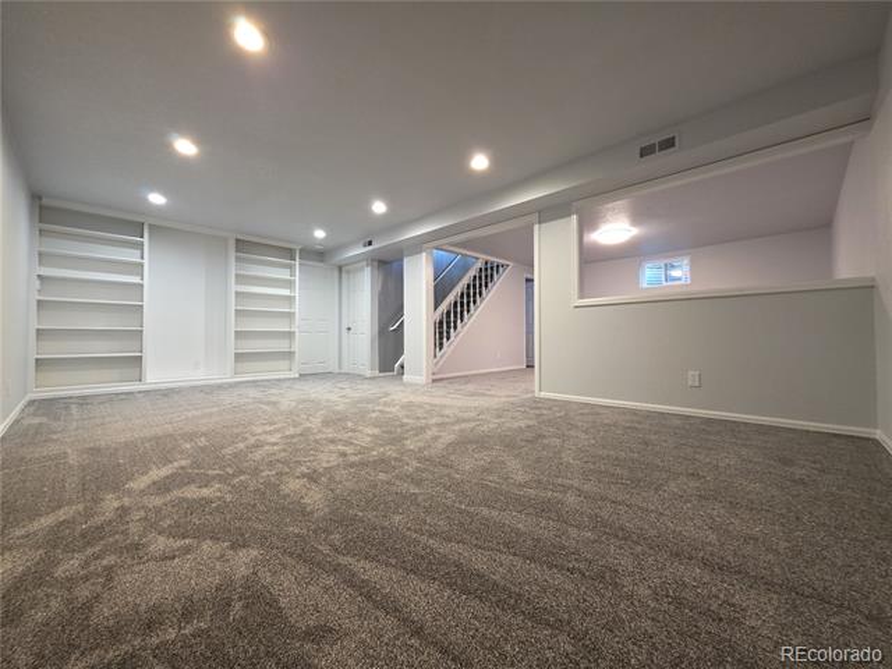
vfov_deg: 89.9
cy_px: 334
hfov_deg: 106.2
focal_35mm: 13
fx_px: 335
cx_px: 446
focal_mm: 2.2
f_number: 1.9
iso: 400
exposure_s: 1/60
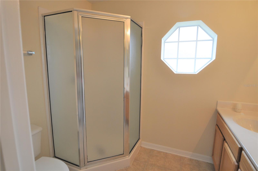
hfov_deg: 90.1
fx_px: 129
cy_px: 86
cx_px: 129
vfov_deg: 67.2
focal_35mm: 18
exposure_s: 1/100
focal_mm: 12
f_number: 5
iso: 400
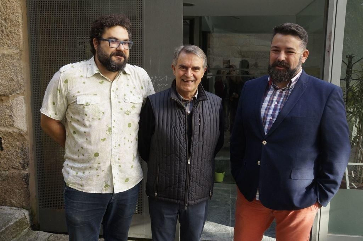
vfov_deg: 39.9
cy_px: 120
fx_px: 332
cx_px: 182
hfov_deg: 57.3
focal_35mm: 33
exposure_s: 1/160
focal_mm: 22
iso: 800
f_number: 6.3
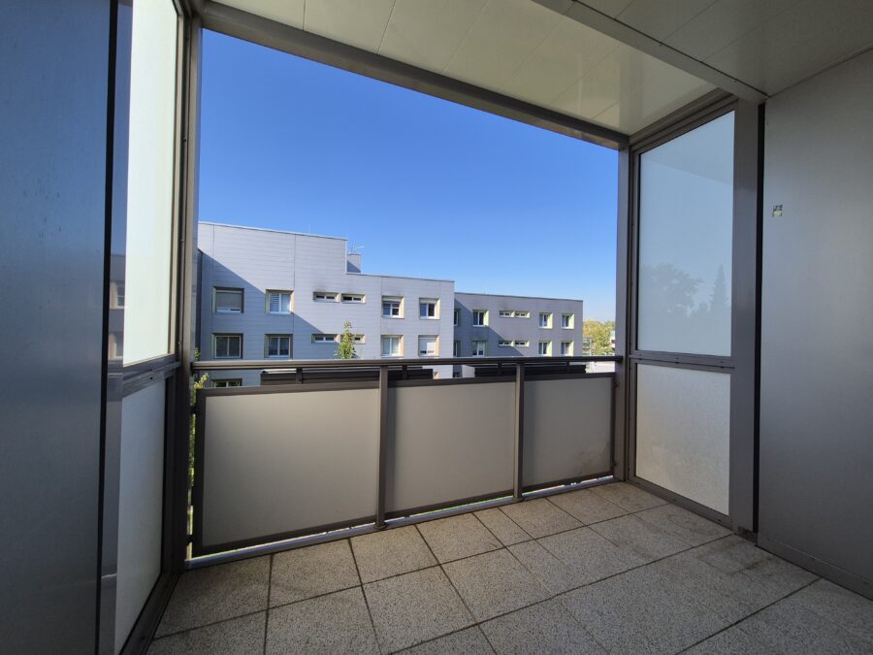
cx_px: 436
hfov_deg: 106.2
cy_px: 328
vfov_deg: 89.9
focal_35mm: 13
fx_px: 328
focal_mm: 2.2
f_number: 2.2
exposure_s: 1/1996
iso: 80
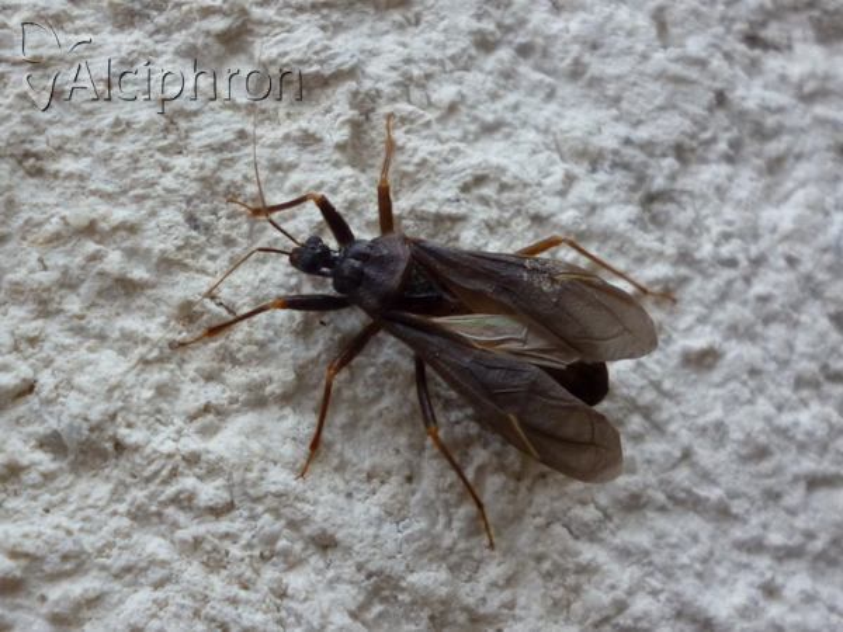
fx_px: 682
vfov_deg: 49.7
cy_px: 316
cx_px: 422
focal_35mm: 28
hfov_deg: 63.4
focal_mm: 5
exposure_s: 1/60
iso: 160
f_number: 3.1
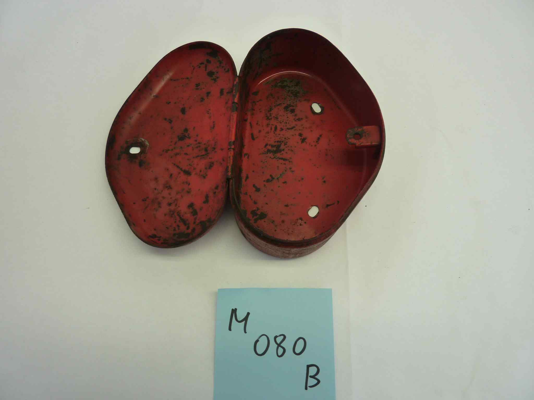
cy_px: 200
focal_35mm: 25
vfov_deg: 54.9
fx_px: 386
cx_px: 267
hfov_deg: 69.4
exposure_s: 1/40
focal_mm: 4.1
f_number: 3.3
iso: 125
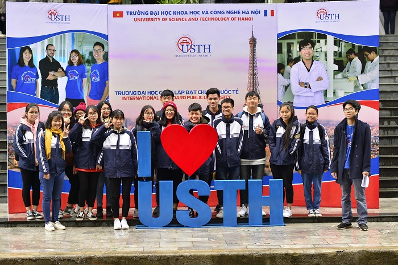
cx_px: 199
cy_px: 132
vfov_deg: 16.0
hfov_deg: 23.9
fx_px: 939
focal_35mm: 85
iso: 1250
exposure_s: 1/640
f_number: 3.2
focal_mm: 85
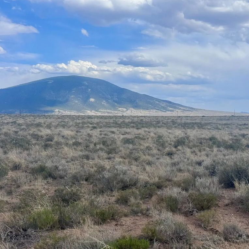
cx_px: 162
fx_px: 464
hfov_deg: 29.9
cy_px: 125
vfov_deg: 30.0
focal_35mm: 57
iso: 64
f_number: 1.78
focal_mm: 6.76
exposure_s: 1/5376
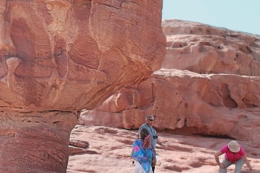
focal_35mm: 77
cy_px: 75
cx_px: 67
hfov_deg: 26.1
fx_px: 555
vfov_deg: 17.8
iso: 125
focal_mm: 31
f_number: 6.3
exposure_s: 1/160
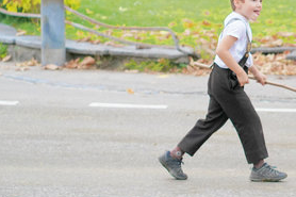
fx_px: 2260
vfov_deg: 5.0
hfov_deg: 7.4
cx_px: 426
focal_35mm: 275
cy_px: 53
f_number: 3.5
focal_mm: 85
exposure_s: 1/1250
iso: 800
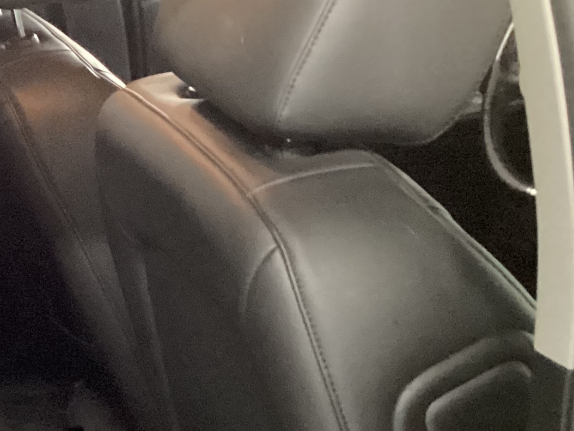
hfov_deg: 19.2
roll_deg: +0.2
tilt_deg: -27.5
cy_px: 444
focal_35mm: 96
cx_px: -129
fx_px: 1592
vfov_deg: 15.1
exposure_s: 1/17
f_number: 2.4
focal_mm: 3.3
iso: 640
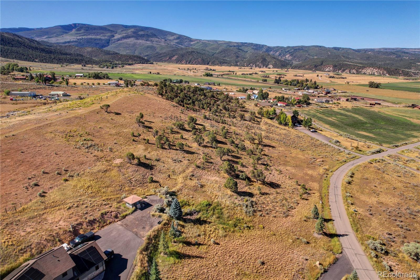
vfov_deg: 57.2
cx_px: 210
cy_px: 140
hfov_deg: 78.6
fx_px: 257
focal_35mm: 22
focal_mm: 8.4
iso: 100
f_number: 2.8
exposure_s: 1/120
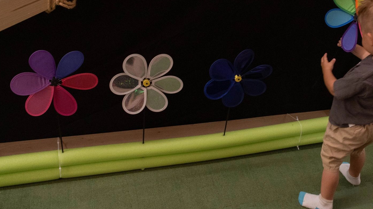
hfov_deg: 43.9
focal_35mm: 46
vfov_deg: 25.5
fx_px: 455
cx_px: 252
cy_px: 43
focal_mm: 24
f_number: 7.1
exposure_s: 1/60
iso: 2500
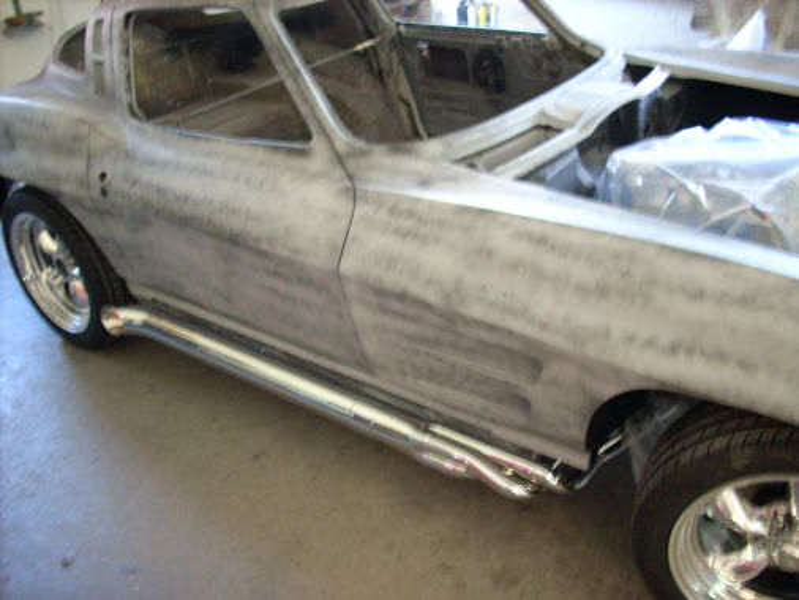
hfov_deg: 50.1
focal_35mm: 37
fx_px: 854
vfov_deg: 38.7
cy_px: 300
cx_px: 400
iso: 218
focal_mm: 6.2
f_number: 2.8
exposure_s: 1/4
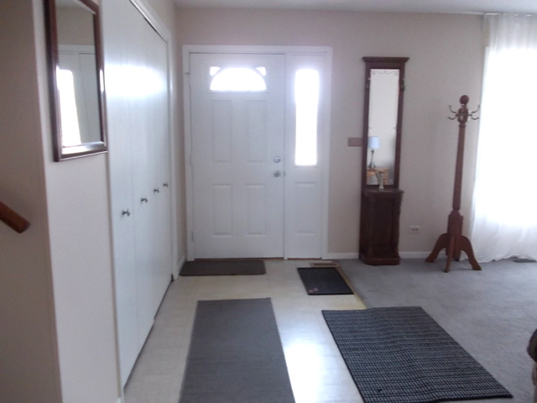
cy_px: 202
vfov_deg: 49.7
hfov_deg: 63.4
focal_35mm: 28
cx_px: 268
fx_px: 434
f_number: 2.7
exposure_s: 1/25
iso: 200
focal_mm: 4
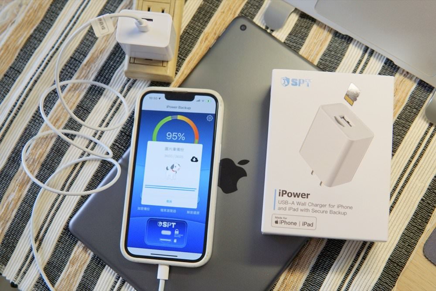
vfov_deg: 29.9
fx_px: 545
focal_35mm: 45
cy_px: 146
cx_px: 218
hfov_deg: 43.6
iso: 400
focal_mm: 30
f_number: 4
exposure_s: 1/160
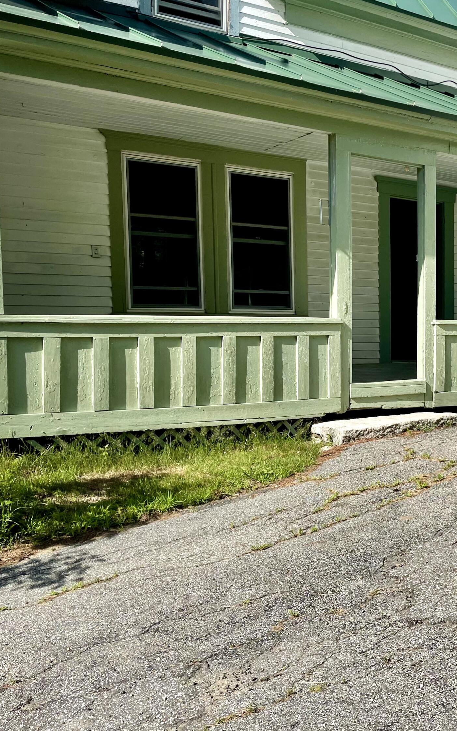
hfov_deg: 32.5
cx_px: 422
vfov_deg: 52.7
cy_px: 366
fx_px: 737
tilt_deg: -1.9
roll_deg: +0.1
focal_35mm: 37
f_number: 1.6
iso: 32
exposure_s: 1/3509
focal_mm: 4.2
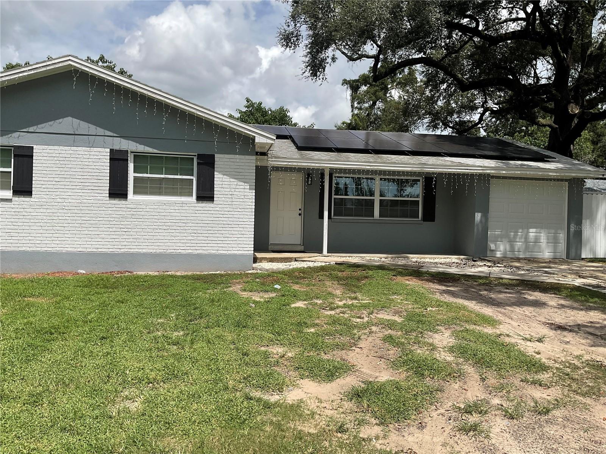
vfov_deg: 48.2
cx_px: 303
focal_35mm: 29
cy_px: 227
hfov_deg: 61.7
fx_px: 508
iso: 16
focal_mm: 3
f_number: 1.8
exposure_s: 1/2801
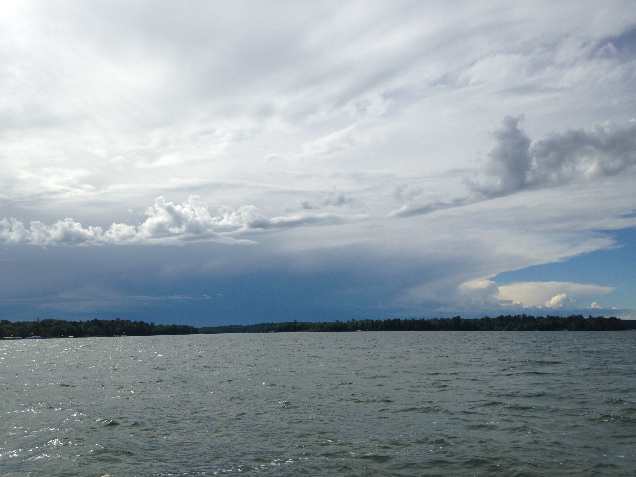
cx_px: 318
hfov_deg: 55.4
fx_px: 606
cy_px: 238
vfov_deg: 42.9
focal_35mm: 33
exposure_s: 1/3012
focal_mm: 4.12
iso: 50
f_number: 2.4
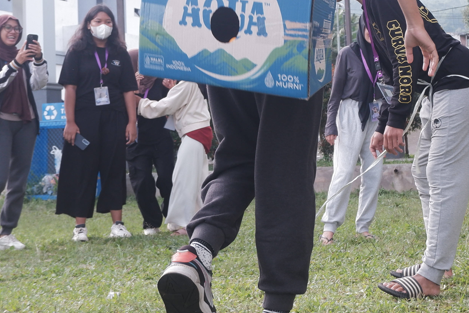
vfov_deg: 18.4
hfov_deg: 27.5
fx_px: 951
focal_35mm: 73
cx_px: 329
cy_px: 47
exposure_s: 1/400
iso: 400
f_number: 4.5
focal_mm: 20.3
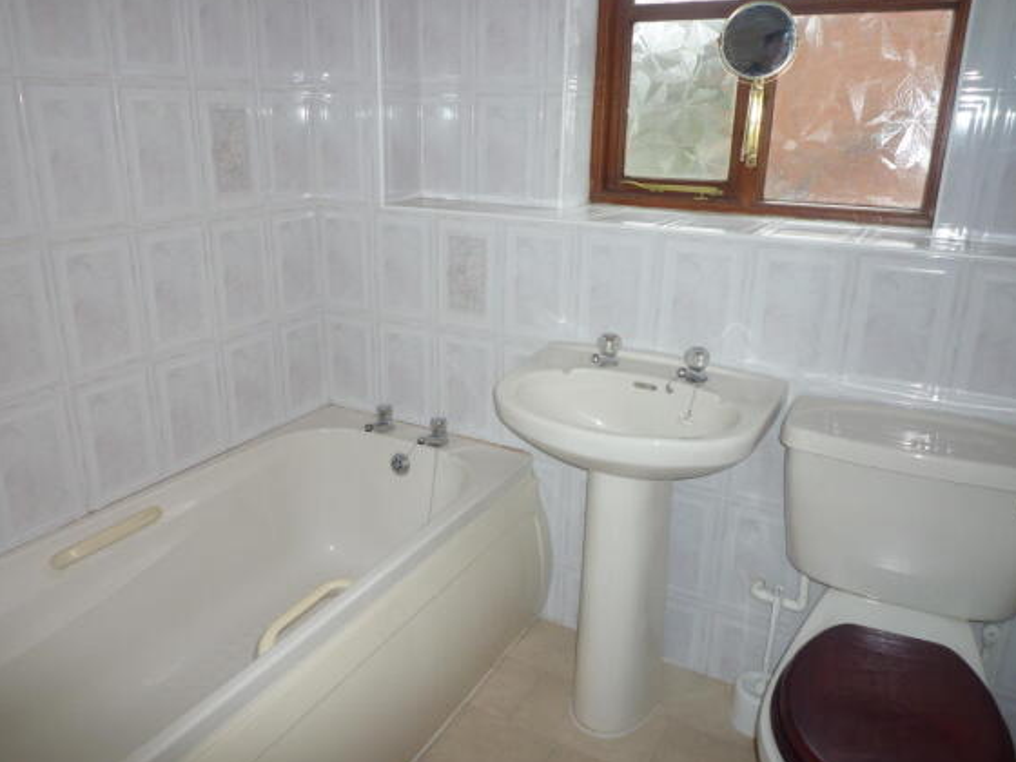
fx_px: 763
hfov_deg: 67.3
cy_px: 386
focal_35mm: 26
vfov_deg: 53.1
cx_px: 496
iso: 100
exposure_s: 1/30
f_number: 2.8
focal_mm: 4.4
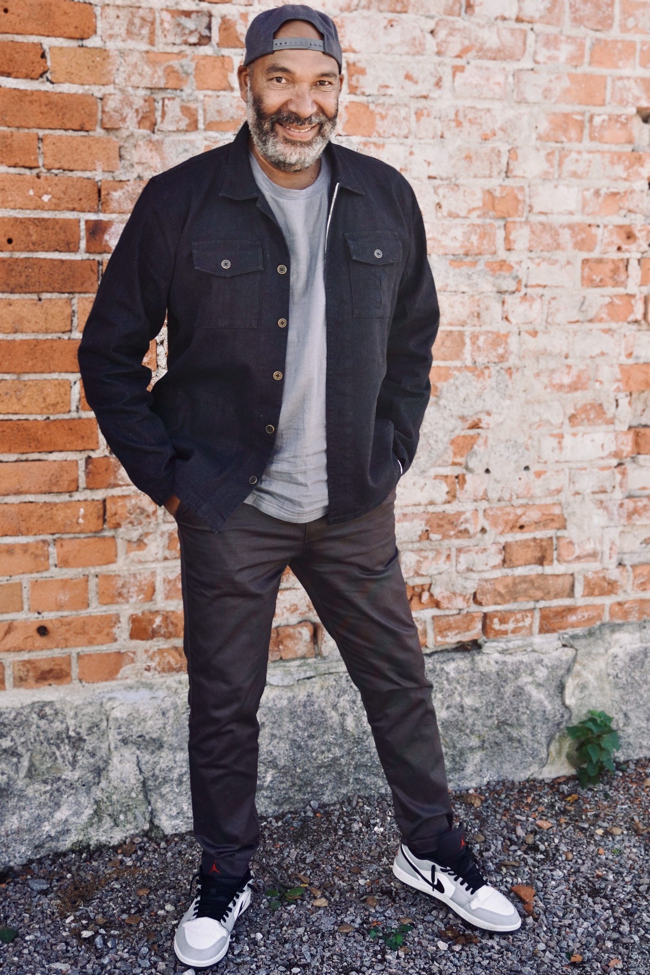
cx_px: 325
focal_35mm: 40
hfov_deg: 33.0
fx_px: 1097
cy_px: 488
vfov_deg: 47.9
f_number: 4.5
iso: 100
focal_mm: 27
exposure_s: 1/160
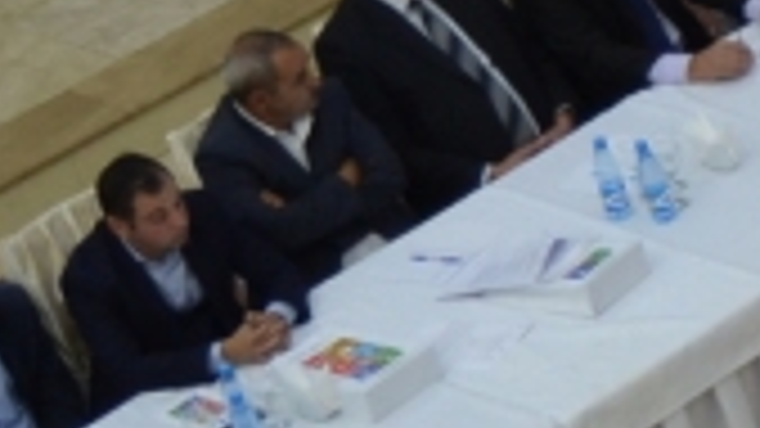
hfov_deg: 10.2
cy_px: 164
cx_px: 1619
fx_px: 3848
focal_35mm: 191
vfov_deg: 6.4
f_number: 3.5
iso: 500
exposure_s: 1/60
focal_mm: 20
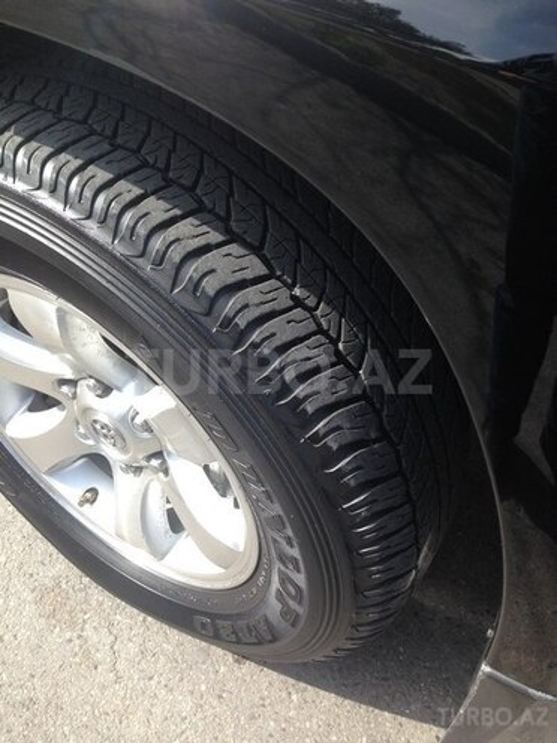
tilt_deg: -48.9
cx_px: 278
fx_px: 708
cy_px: 372
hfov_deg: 42.9
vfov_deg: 55.4
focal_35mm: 33
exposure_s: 1/441
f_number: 2.4
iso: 50
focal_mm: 4.12
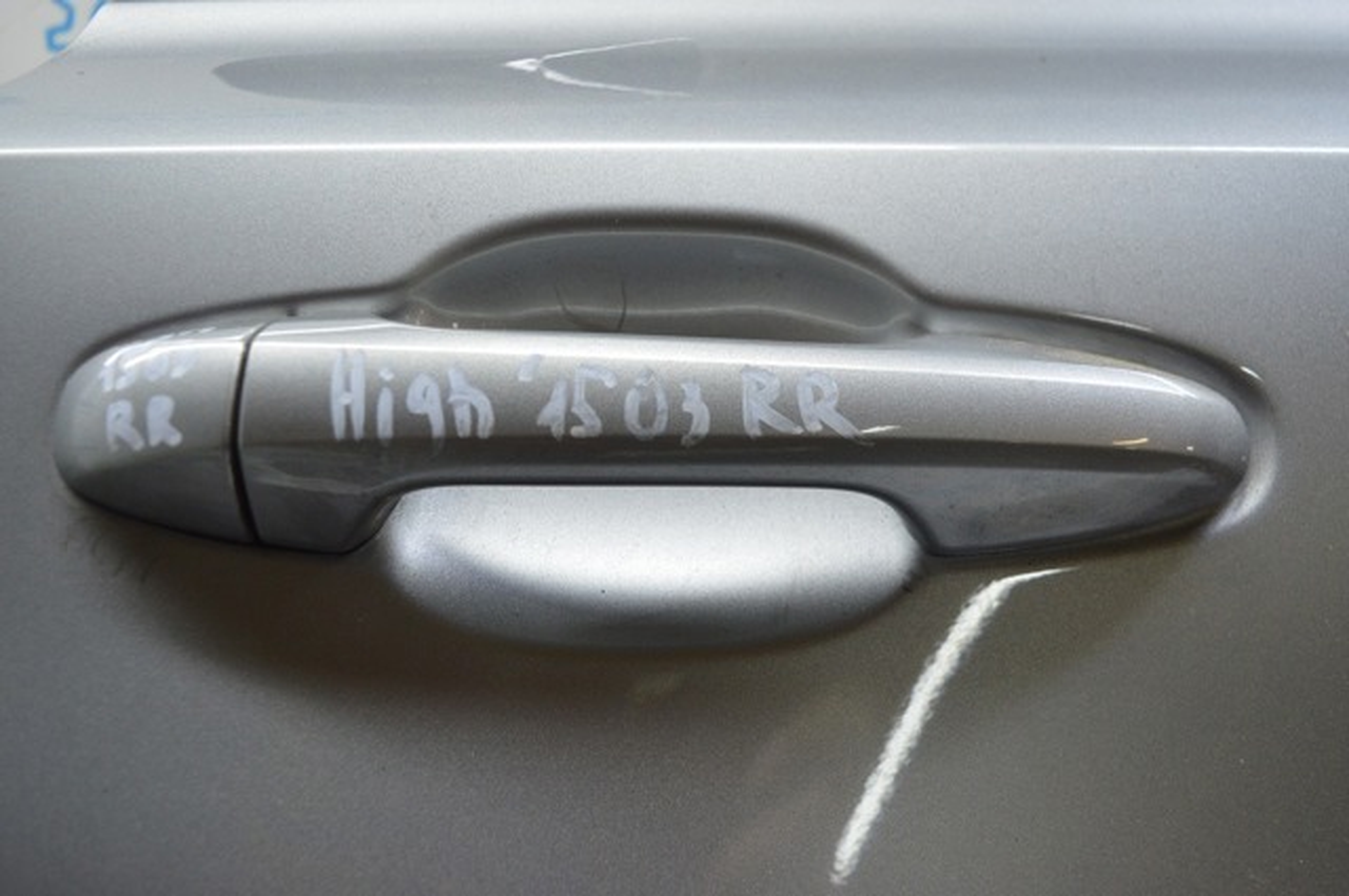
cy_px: 448
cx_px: 674
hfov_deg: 55.2
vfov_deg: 38.3
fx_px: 1291
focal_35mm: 34
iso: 400
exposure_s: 1/80
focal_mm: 23
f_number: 4.5
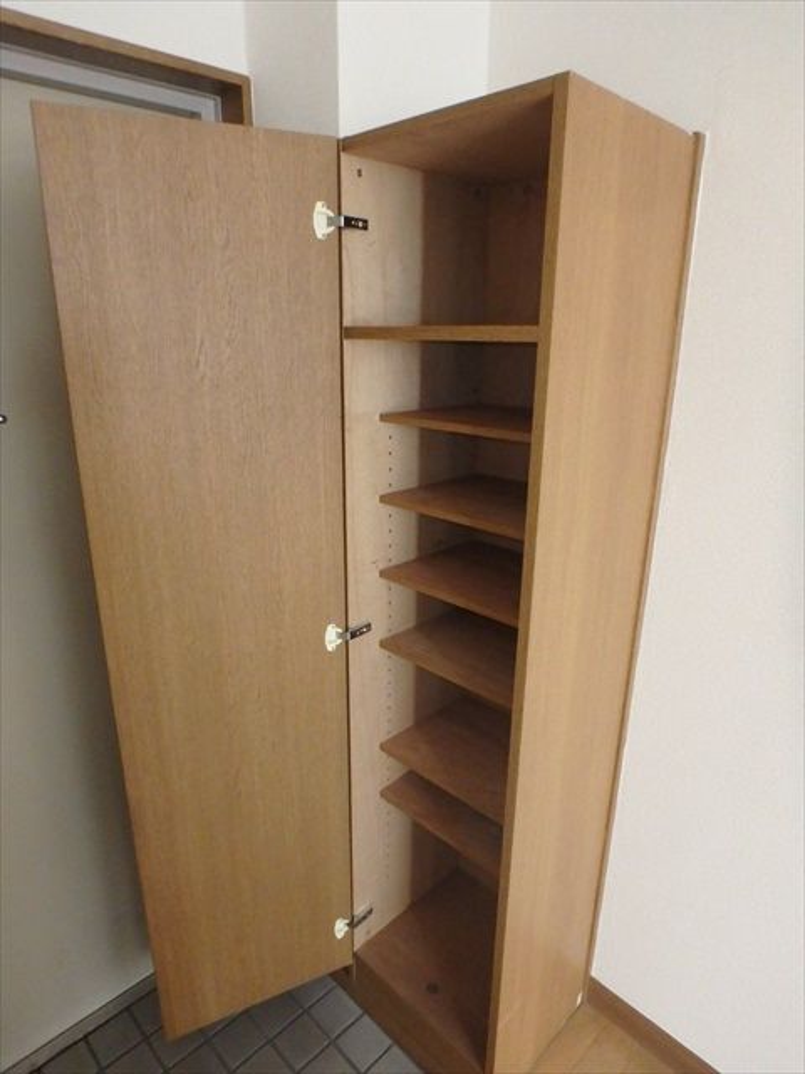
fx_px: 651
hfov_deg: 63.4
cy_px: 537
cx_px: 402
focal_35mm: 21
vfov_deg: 79.0
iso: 800
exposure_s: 1/20
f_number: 3.5
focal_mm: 3.7
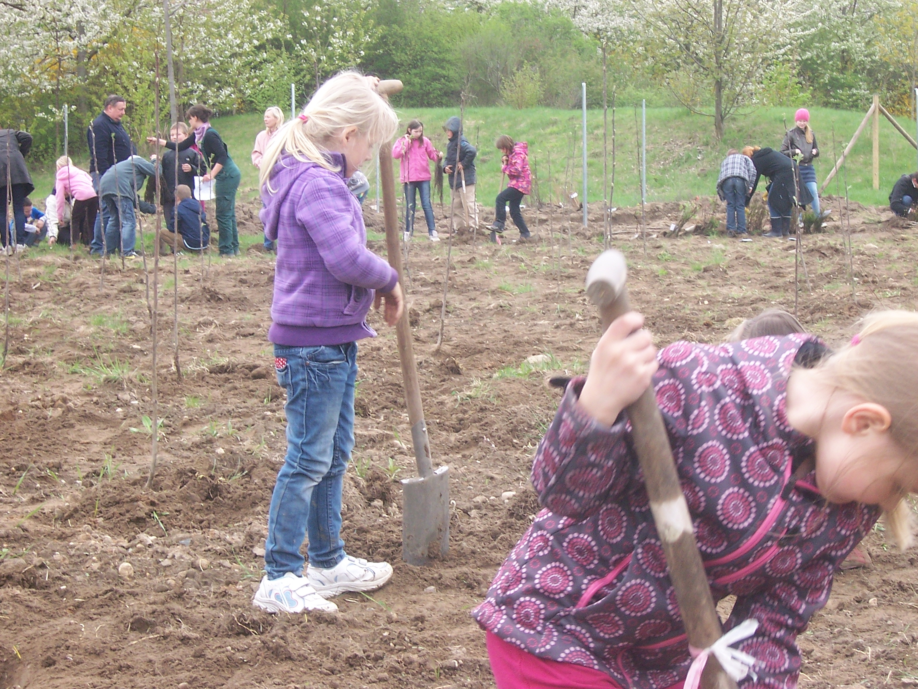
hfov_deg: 22.0
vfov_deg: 16.6
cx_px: 459
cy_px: 344
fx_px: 2360
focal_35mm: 89
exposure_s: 1/90
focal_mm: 14.8
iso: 140
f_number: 5.6
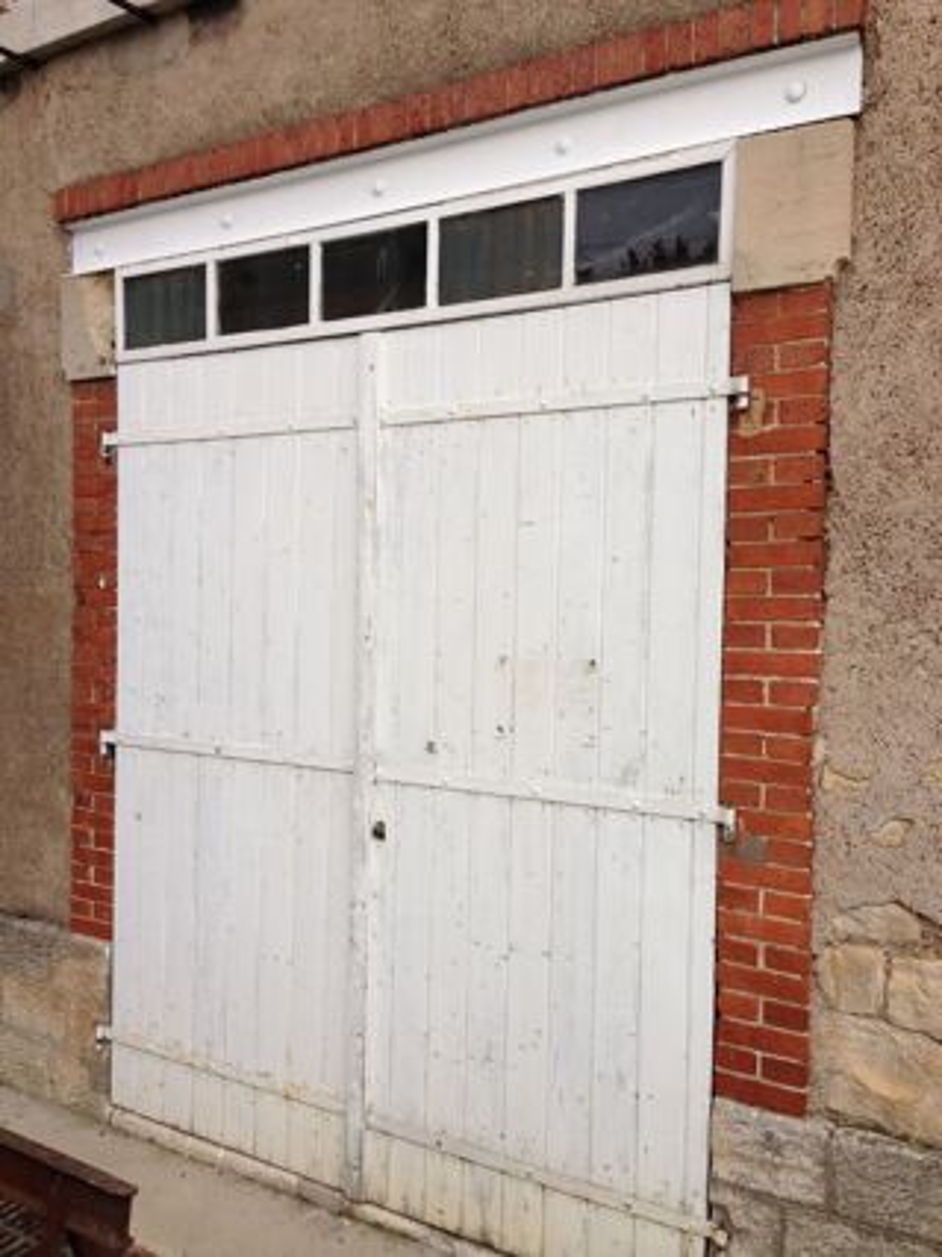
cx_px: 471
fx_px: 1198
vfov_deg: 55.4
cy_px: 628
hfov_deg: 42.9
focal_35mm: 33
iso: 50
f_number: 2.4
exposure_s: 1/139
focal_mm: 4.13
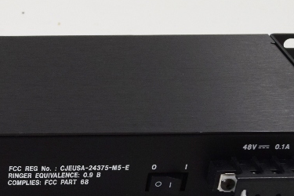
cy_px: 160
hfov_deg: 16.1
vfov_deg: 11.6
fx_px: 961
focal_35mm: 118
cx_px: -127
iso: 400
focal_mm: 23
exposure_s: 1/200
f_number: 7.1
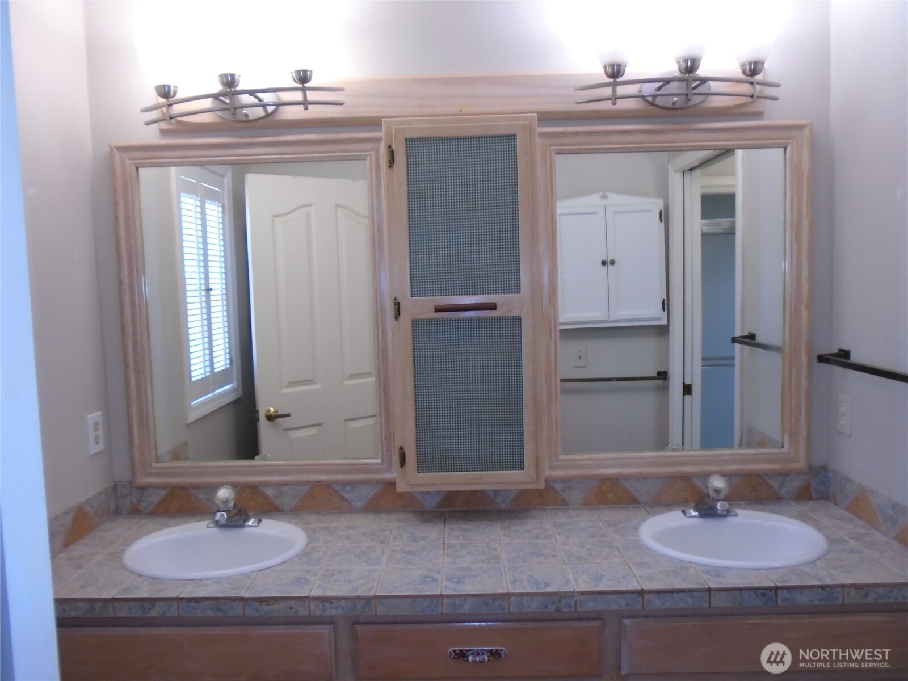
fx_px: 682
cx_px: 454
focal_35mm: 26
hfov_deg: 67.3
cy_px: 340
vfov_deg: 53.1
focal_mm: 4.6
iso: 160
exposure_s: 1/40
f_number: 3.2
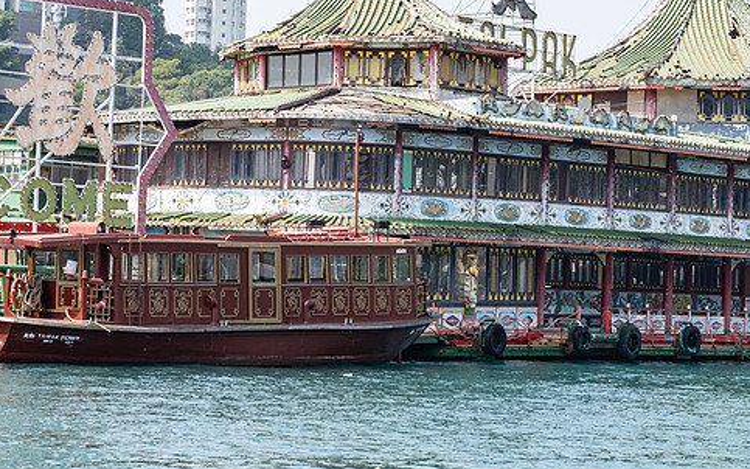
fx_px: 2330
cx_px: 354
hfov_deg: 18.3
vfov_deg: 11.5
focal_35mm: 114
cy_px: 170
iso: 140
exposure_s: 1/200
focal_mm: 70
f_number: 8
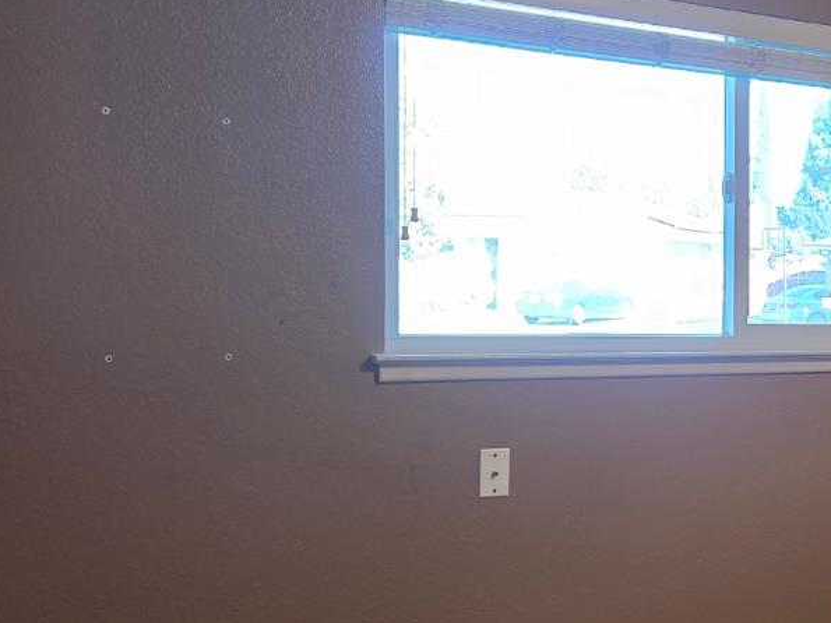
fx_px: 1392
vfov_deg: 25.2
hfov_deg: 29.1
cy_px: 375
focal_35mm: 58
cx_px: 973
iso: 250
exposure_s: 1/120
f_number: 1.7
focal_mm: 6.3
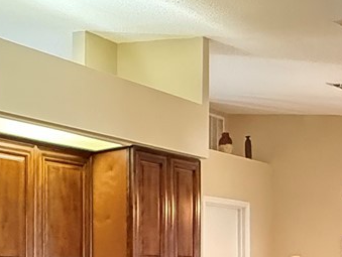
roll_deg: -0.3
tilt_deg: +0.0
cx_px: 1
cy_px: 281
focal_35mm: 66
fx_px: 653
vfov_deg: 21.2
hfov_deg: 27.7
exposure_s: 1/40
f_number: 2.2
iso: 1250
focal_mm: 2.22
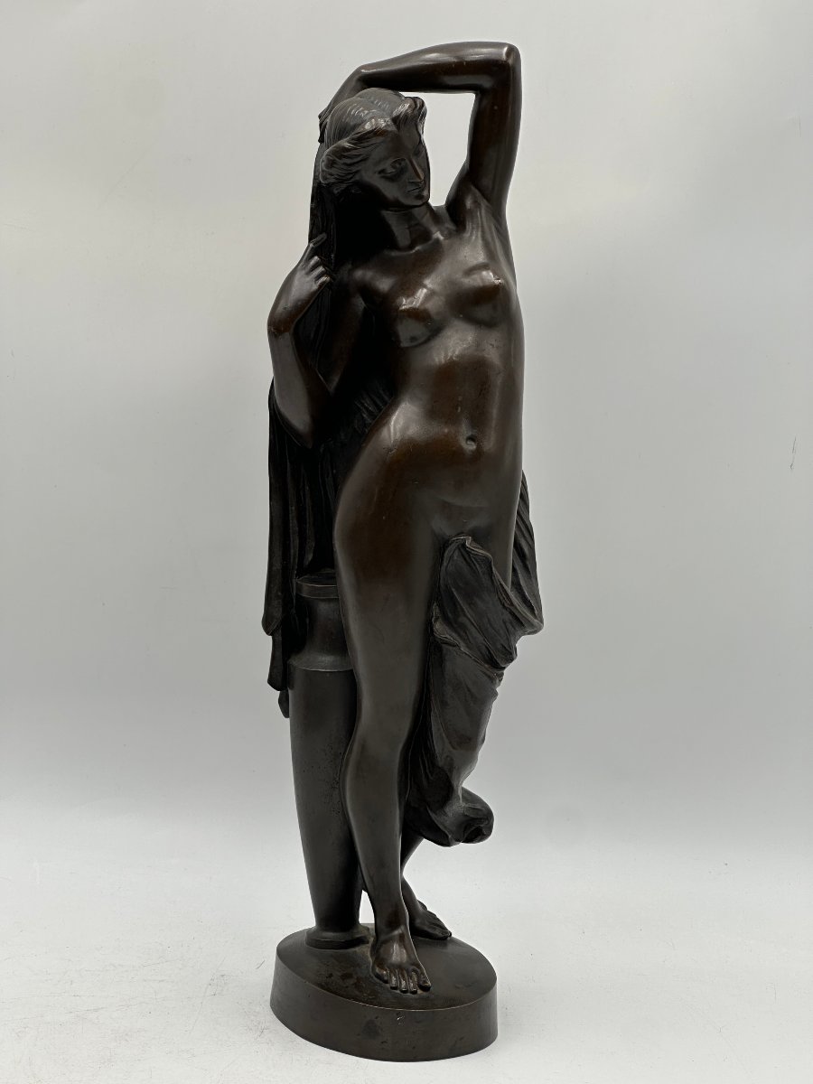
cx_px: 406
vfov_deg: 25.3
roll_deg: -3.3
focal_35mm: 77
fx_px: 2411
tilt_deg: -6.6
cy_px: 542
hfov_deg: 19.1
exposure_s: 1/135
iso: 32
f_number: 2.8
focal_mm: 9
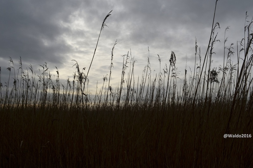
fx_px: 231
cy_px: 84
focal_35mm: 33
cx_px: 126
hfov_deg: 57.3
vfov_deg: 39.8
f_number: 10
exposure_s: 1/400
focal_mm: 22
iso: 100
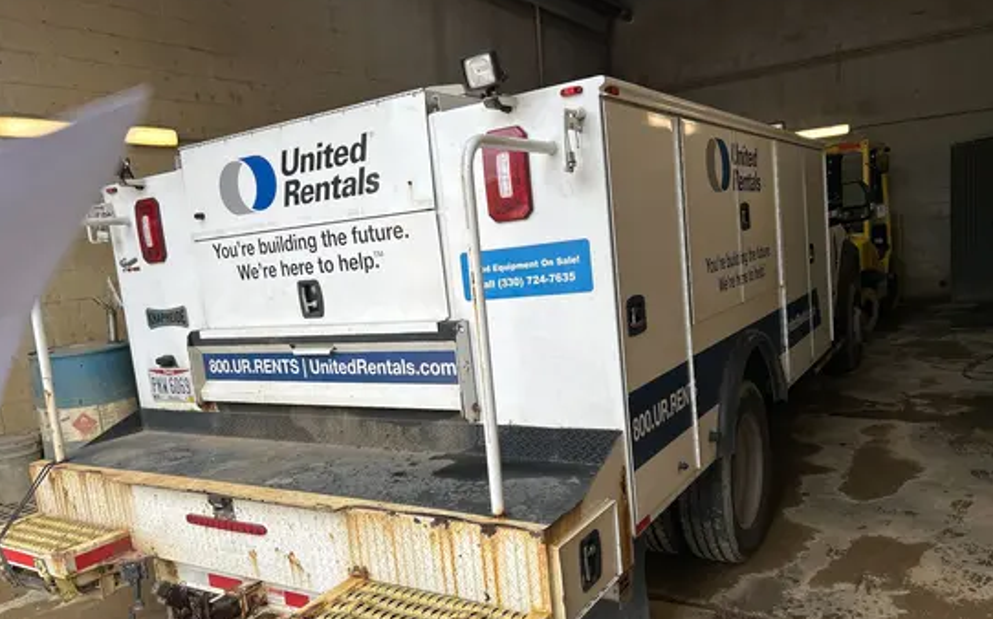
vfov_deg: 44.4
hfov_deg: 66.5
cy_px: 351
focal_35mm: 28
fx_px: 757
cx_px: 500
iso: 50
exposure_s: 1/536
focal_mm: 5.7
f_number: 1.5
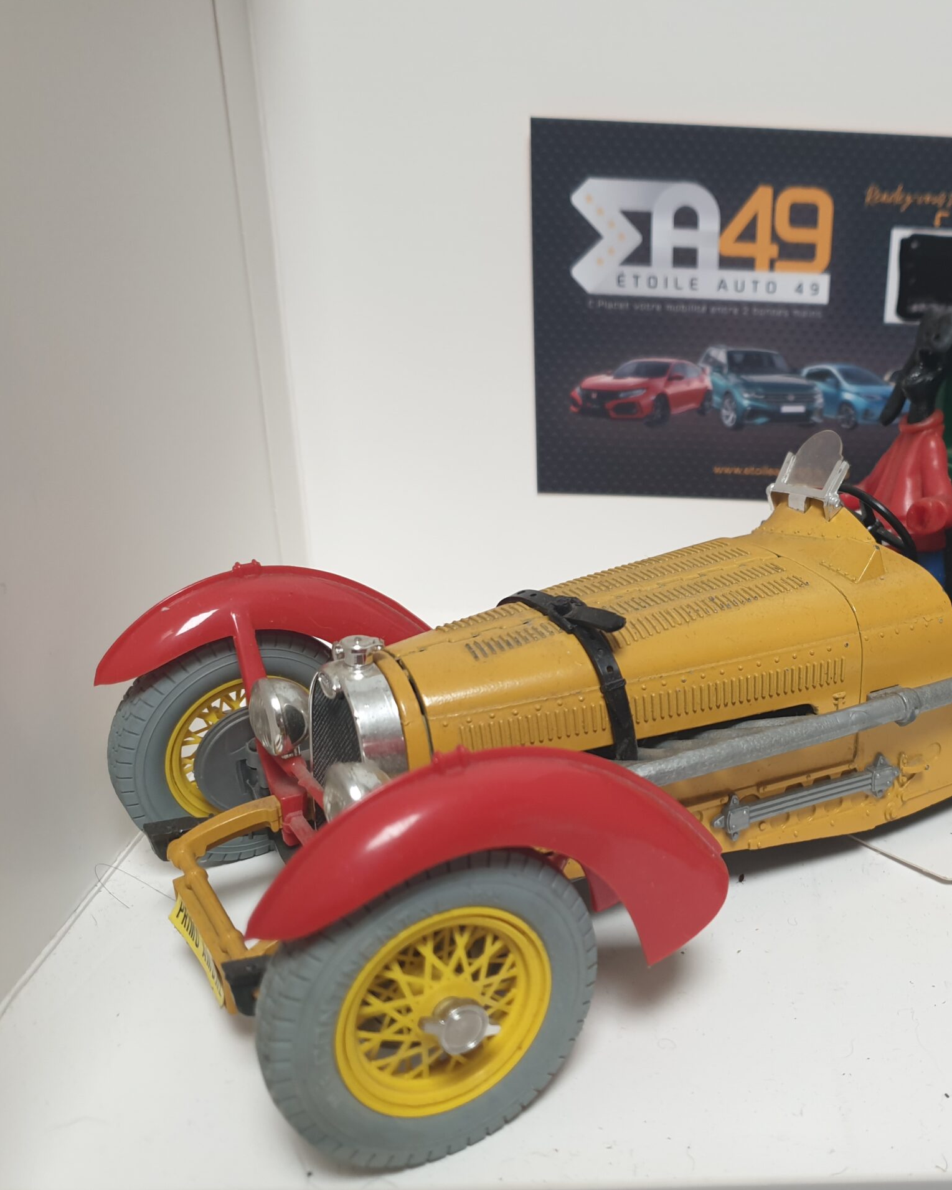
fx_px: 1197
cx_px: 766
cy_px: 595
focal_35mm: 34
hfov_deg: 41.4
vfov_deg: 52.8
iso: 64
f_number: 1.5
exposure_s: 1/50
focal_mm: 4.3
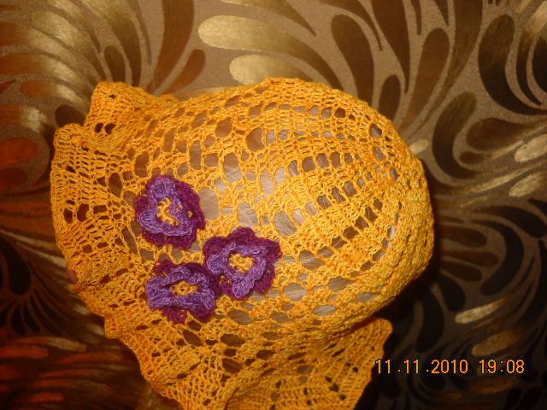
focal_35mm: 41
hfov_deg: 45.8
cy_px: 205
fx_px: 648
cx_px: 274
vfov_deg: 35.1
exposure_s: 1/30
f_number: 3.1
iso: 64
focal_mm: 6.72
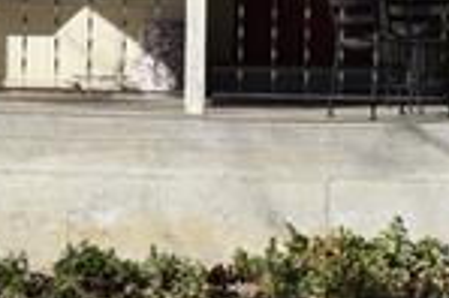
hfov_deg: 10.9
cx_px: -42
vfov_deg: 7.3
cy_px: -111
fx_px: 2317
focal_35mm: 186
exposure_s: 1/400
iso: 200
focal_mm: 18
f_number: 10
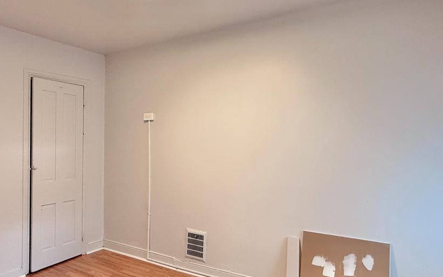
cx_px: 203
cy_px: 147
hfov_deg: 70.3
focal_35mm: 26
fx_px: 314
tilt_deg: +0.2
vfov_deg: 47.6
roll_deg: -0.2
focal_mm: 2.22
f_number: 2.2
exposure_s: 1/60
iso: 250
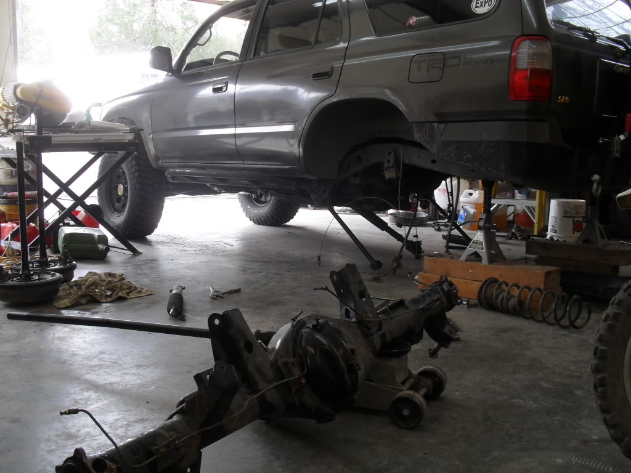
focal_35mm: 35
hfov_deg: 52.6
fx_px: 638
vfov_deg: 40.7
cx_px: 316
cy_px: 236
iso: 100
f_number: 3.2
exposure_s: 1/45
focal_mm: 6.3
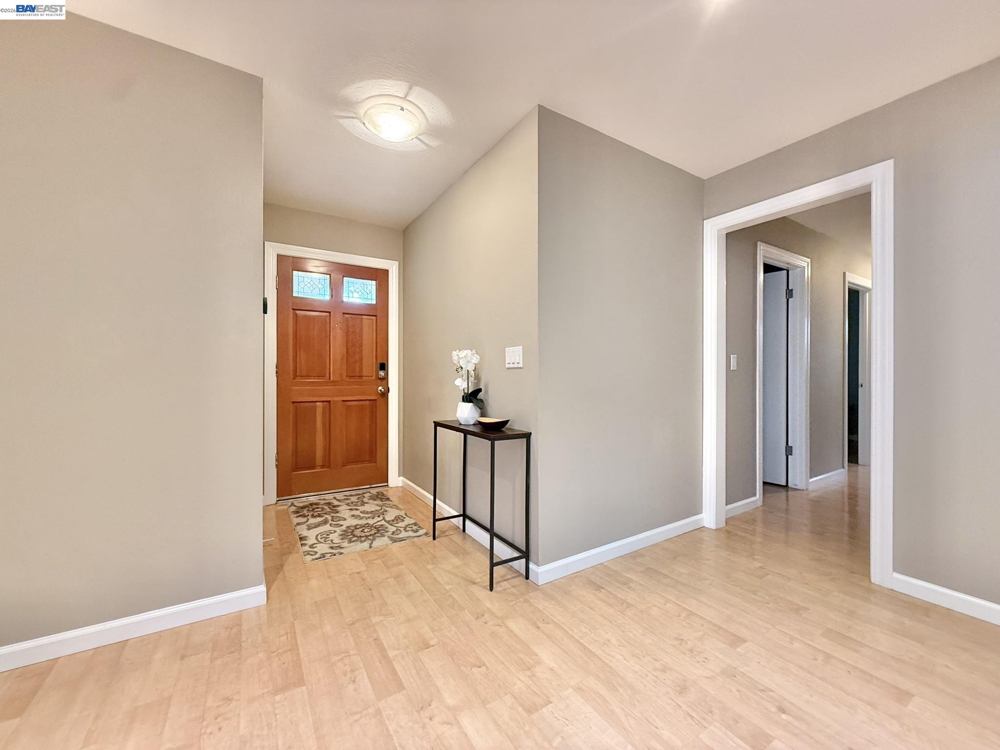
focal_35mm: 14
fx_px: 404
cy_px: 375
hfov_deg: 102.1
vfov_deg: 85.7
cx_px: 500
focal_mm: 2.22
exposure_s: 1/60
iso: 320
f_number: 2.2
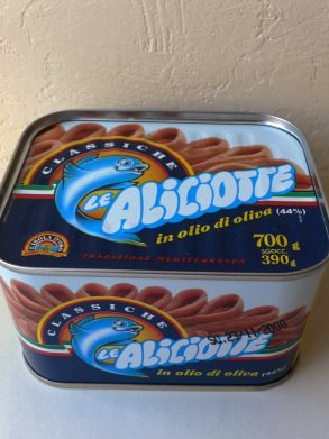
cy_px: 241
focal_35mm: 39
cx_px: 162
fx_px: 494
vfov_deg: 47.8
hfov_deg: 36.8
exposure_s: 1/100
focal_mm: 6.3
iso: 80
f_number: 2.8
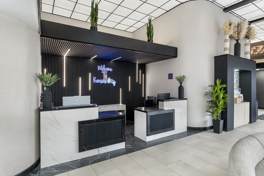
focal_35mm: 19
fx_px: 139
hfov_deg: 86.9
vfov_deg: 64.5
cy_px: 88
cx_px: 132
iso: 200
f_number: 9
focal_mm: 19
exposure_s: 1/25
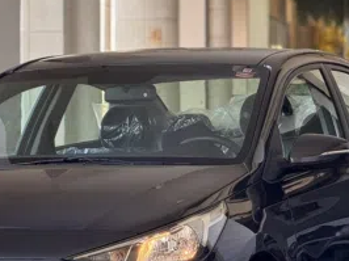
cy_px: 199
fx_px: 2911
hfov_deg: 6.9
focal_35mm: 289
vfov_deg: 5.1
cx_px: 119
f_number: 2.8
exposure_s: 1/99
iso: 80
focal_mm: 15.66
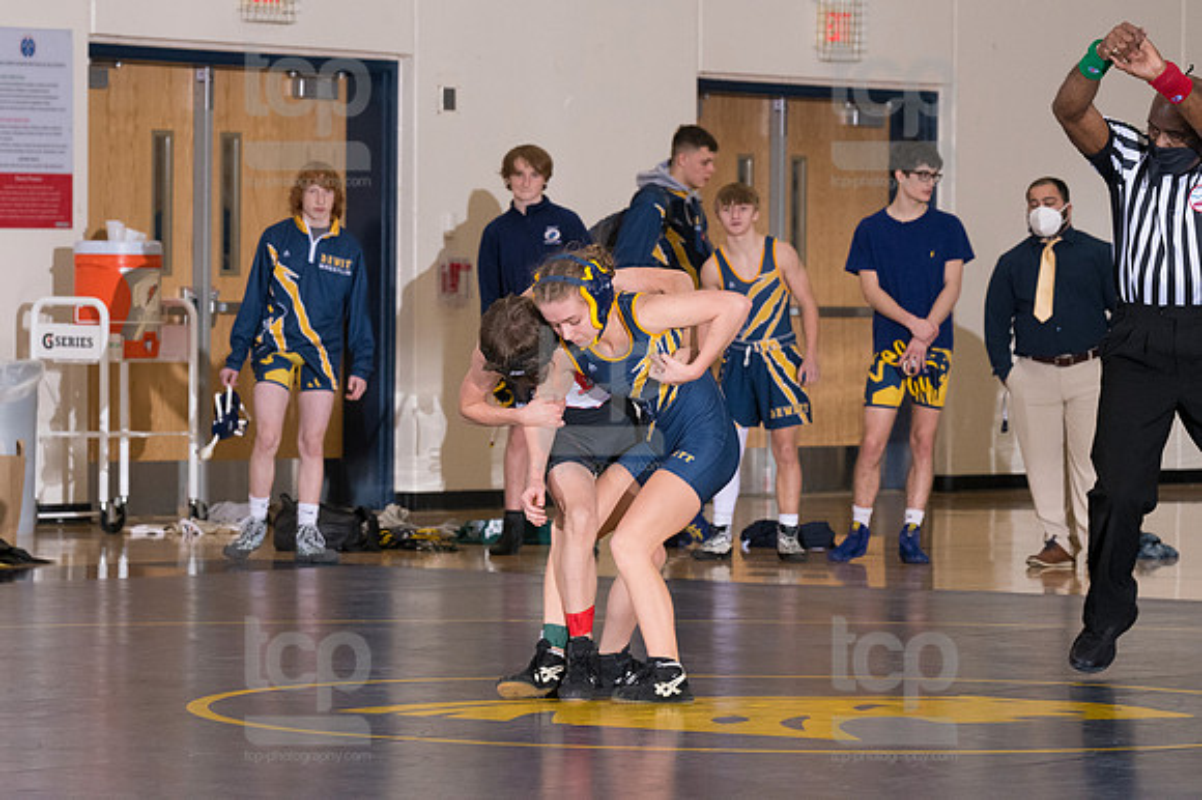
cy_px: 400
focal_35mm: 187
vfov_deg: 7.3
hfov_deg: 11.0
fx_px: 6240
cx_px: 601
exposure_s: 1/250
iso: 2000
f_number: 5.6
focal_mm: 125
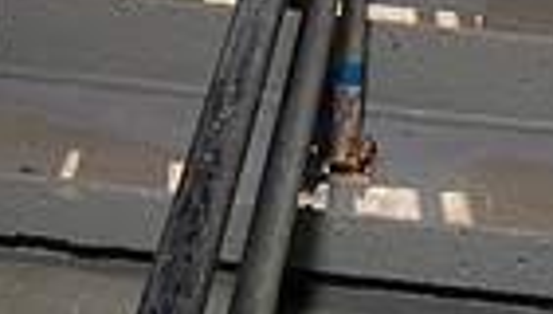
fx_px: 1176
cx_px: 384
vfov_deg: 11.8
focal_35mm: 80
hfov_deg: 26.3
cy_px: -483
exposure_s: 1/250
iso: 100
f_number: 8
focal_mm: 24
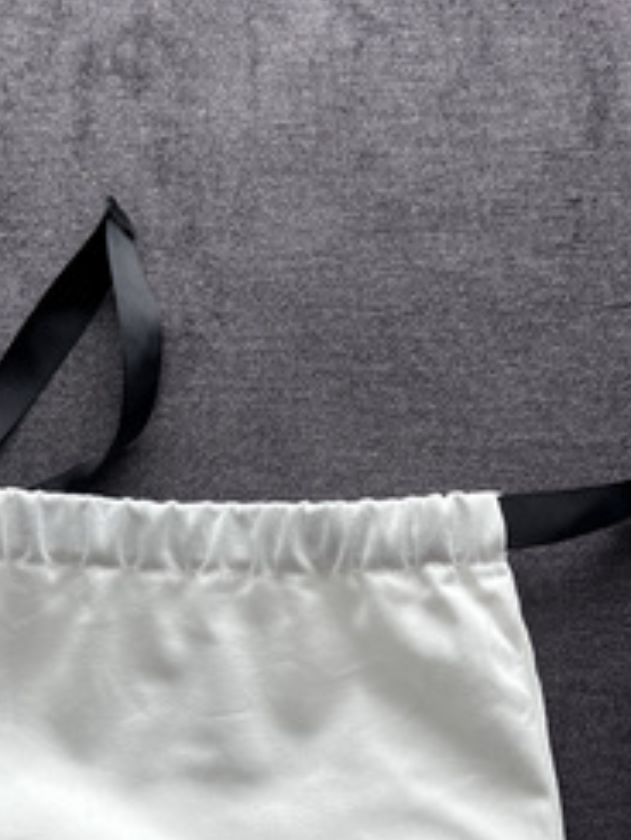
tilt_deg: -80.9
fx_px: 1287
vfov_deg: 34.5
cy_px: 727
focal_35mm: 53
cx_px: 448
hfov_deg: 27.3
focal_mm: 5.7
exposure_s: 1/121
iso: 100
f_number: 1.5
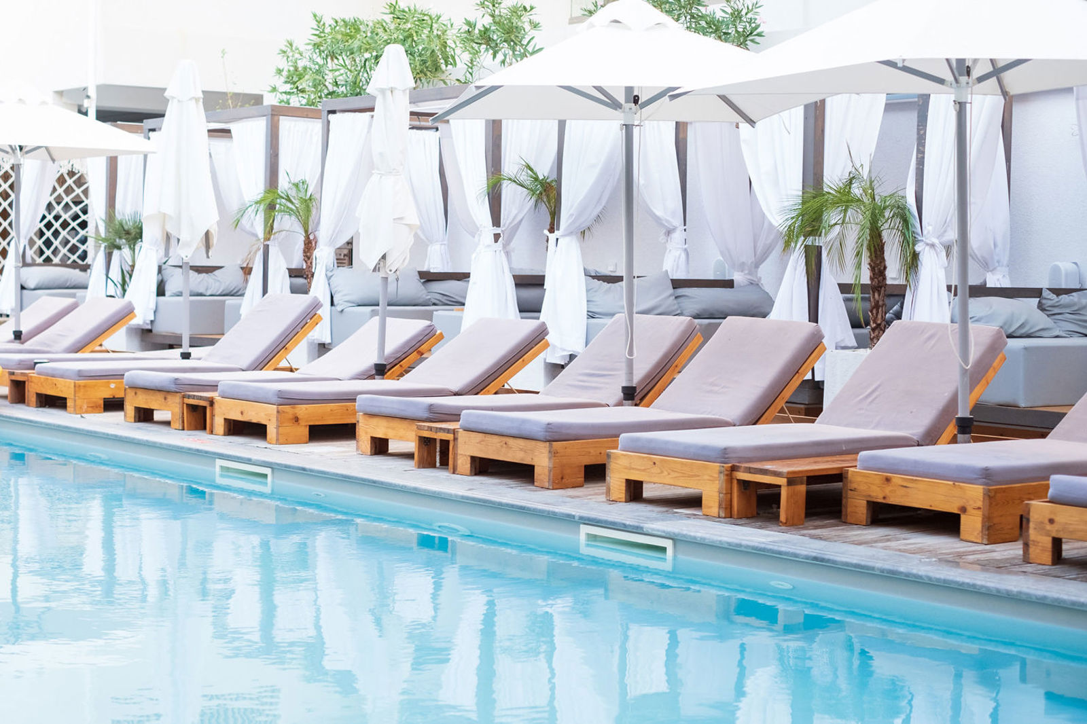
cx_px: 461
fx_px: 1844
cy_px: 307
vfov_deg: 22.2
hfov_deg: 32.8
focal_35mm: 61
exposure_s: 1/1000
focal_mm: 35
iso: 1000
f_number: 2.5
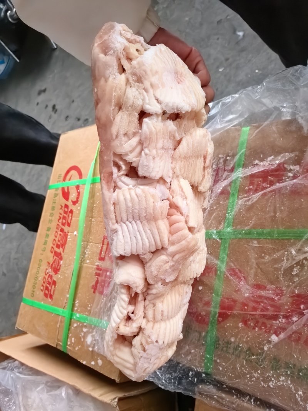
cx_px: 154
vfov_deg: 65.3
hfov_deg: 51.3
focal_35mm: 27
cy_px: 206
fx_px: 320
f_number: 4
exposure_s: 1/100
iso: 1600
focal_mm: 5.75
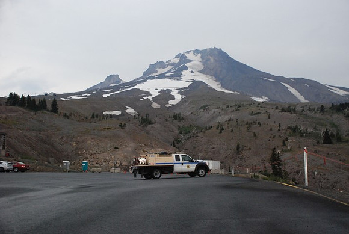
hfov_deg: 49.5
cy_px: 117
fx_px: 379
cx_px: 174
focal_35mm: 39
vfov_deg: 34.3
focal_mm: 26
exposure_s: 1/4000
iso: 1600
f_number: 4
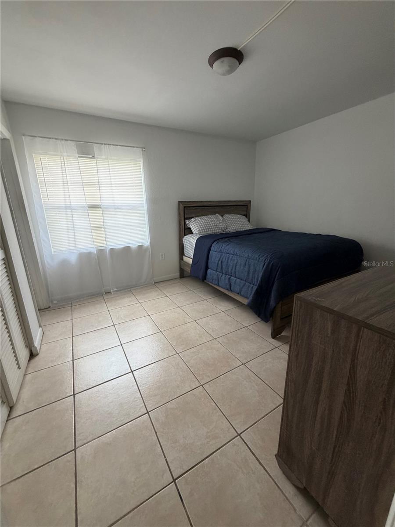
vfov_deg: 102.1
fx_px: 213
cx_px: 198
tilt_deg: -14.0
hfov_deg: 85.7
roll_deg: +1.7
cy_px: 264
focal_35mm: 14
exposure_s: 1/94
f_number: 2.2
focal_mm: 2.22
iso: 320
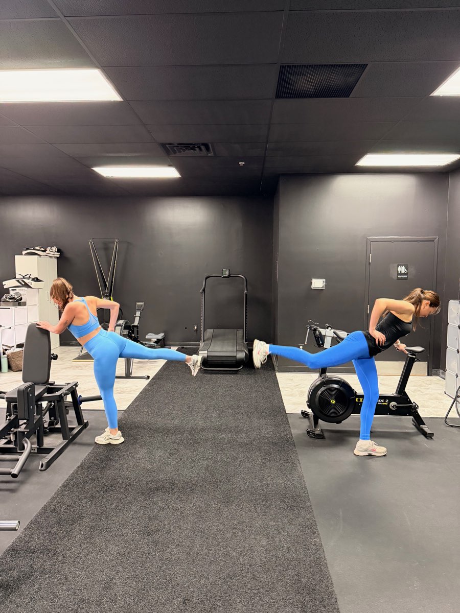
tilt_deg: -5.7
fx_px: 425
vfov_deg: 71.6
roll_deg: +0.0
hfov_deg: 56.8
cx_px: 230
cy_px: 306
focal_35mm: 24
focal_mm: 6.76
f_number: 1.78
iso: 640
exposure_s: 1/40
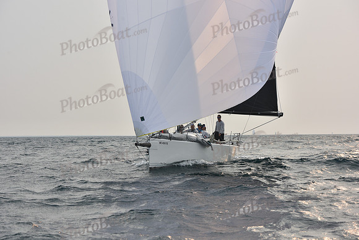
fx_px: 858
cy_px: 120
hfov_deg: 23.6
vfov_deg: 15.9
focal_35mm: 86
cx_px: 180
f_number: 7.1
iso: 250
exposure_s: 1/1000
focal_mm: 86
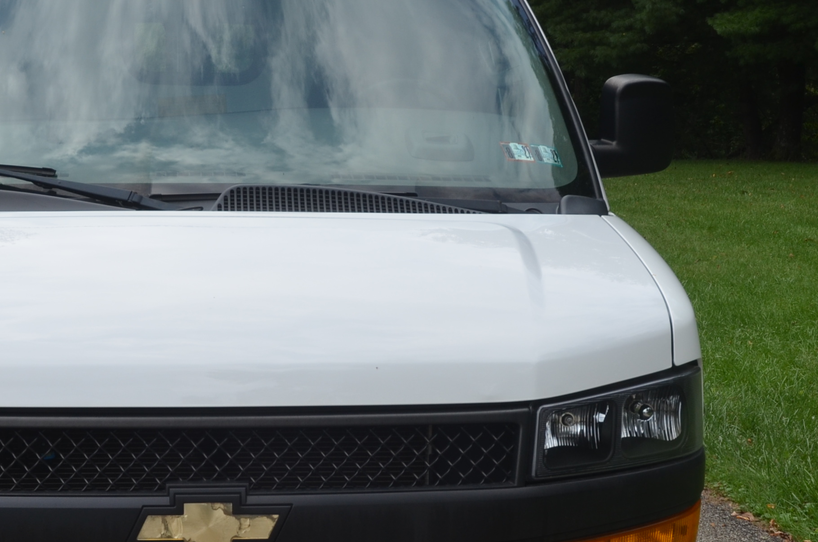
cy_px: 399
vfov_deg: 20.1
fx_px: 1519
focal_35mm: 67
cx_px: 306
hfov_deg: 30.0
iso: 200
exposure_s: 1/250
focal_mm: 22
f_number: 8
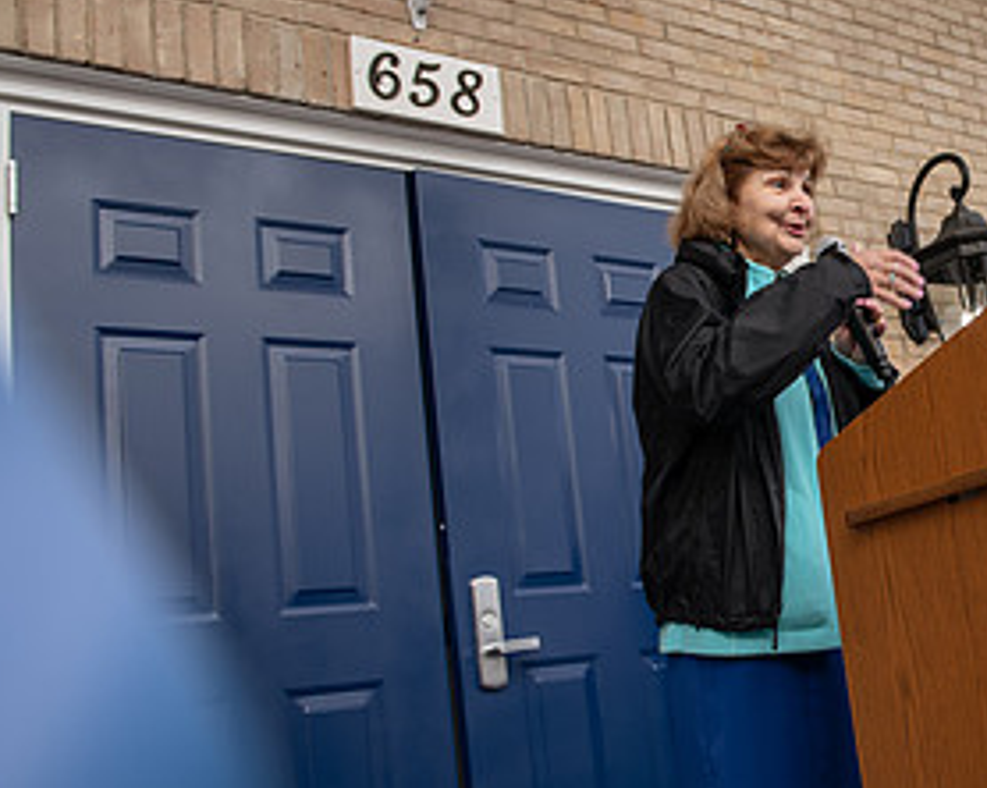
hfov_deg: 33.9
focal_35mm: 51
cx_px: 959
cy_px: 353
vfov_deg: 29.6
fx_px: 1489
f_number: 3.5
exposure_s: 1/320
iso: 160
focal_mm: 26
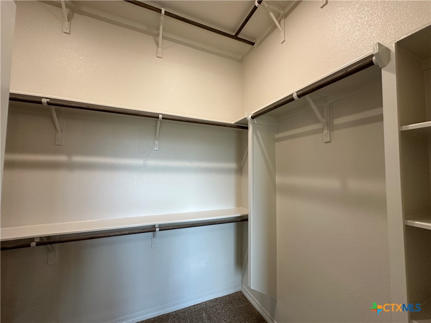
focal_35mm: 14
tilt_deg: +2.7
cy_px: 162
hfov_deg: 102.1
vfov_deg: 85.7
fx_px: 174
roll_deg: -0.4
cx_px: 216
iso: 200
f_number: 2.2
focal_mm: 2.22
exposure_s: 1/120
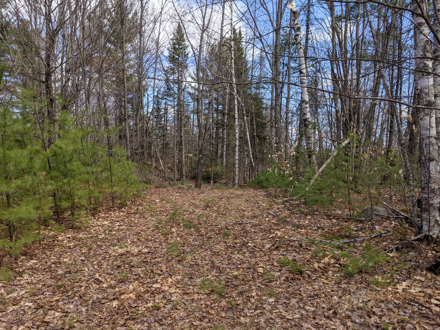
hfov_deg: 65.3
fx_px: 343
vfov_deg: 51.4
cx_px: 220
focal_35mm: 27
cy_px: 165
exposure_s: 1/1235
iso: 49
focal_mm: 4.44
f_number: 1.8
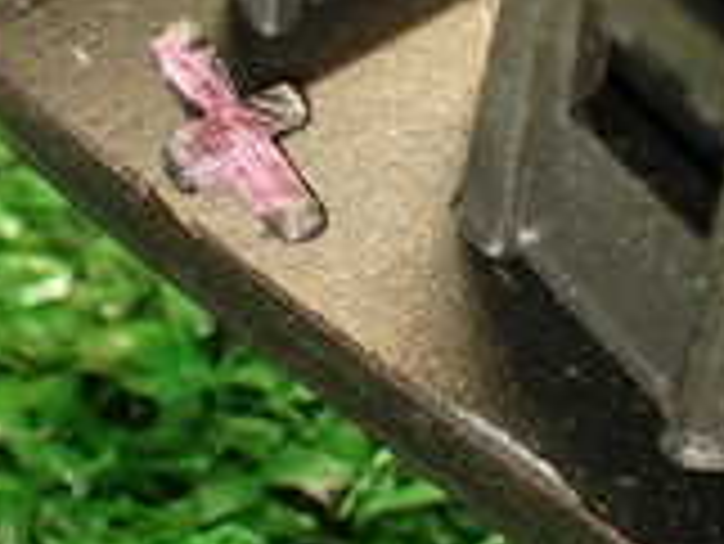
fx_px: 2491
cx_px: 306
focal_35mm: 119
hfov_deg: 16.5
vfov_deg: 12.4
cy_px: 135
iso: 250
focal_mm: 5.79
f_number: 2.4
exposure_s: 1/30
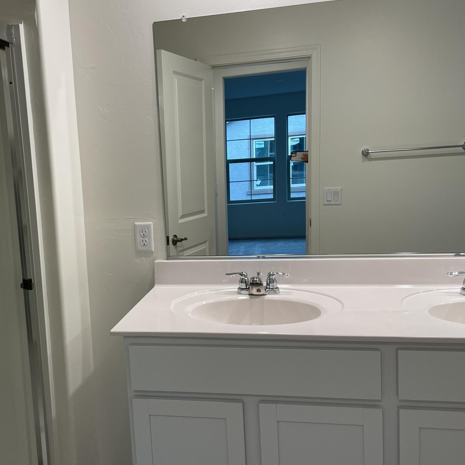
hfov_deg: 48.1
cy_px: 227
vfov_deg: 48.4
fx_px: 517
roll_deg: +3.5
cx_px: 179
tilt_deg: -8.3
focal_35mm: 34
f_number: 1.6
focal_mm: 4.2
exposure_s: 1/120
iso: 100
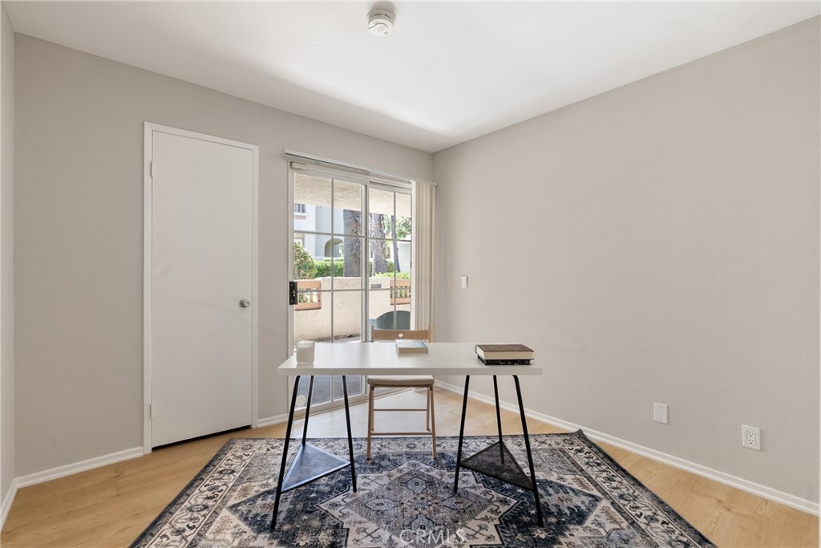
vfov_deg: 73.8
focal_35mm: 16
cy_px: 274
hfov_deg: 96.7
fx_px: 365
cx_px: 410
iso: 320
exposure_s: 1/20
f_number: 9
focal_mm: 16
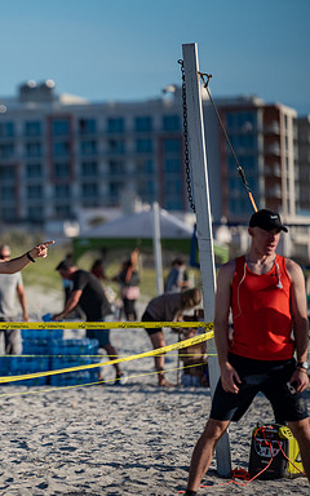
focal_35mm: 308
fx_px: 4163
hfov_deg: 4.3
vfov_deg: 6.8
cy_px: 249
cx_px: -41
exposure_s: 1/4000
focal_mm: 200
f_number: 2.8
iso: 450
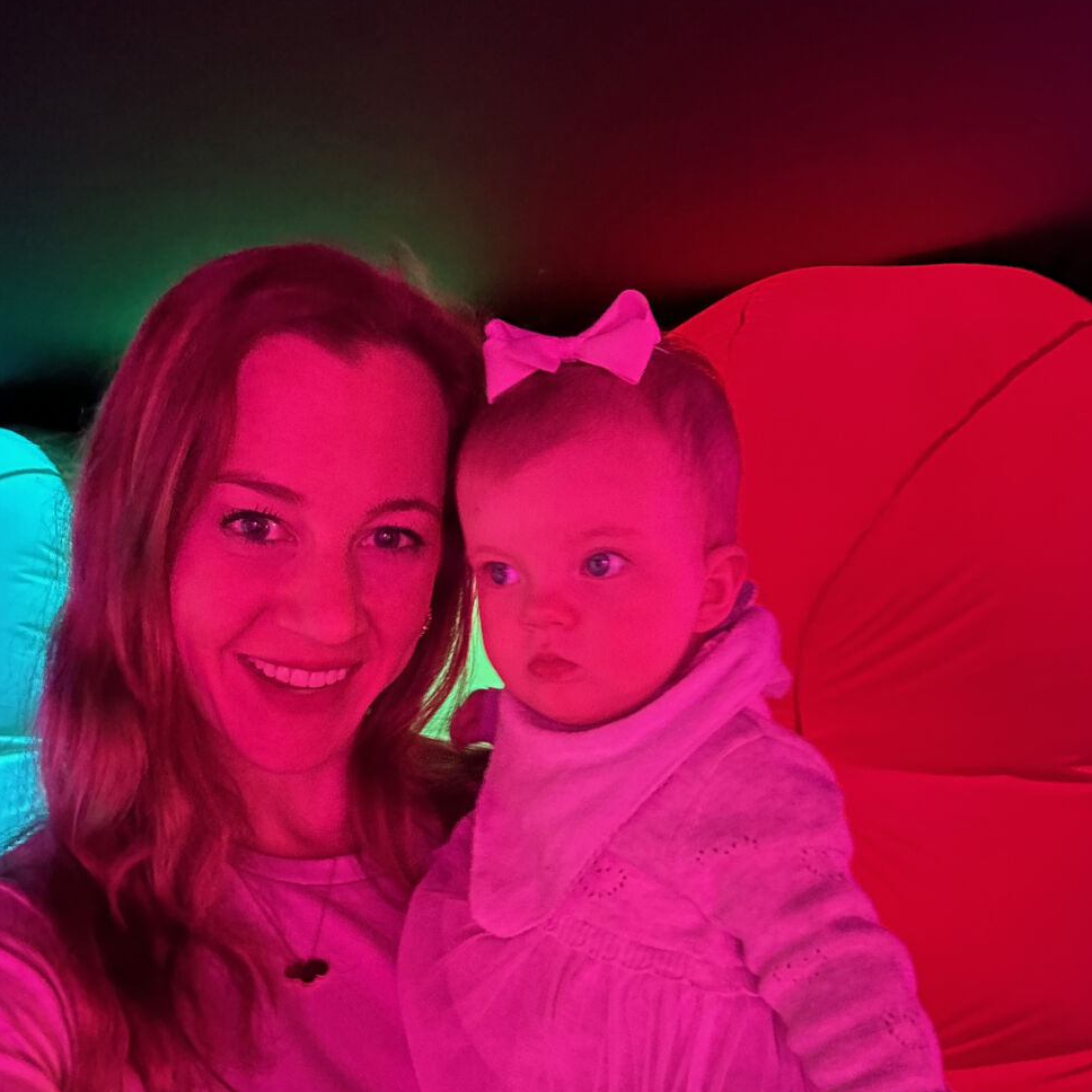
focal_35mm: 28
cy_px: 668
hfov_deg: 57.3
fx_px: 999
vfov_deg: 56.7
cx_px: 543
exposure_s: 1/29
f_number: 1.9
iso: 640
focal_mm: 2.69
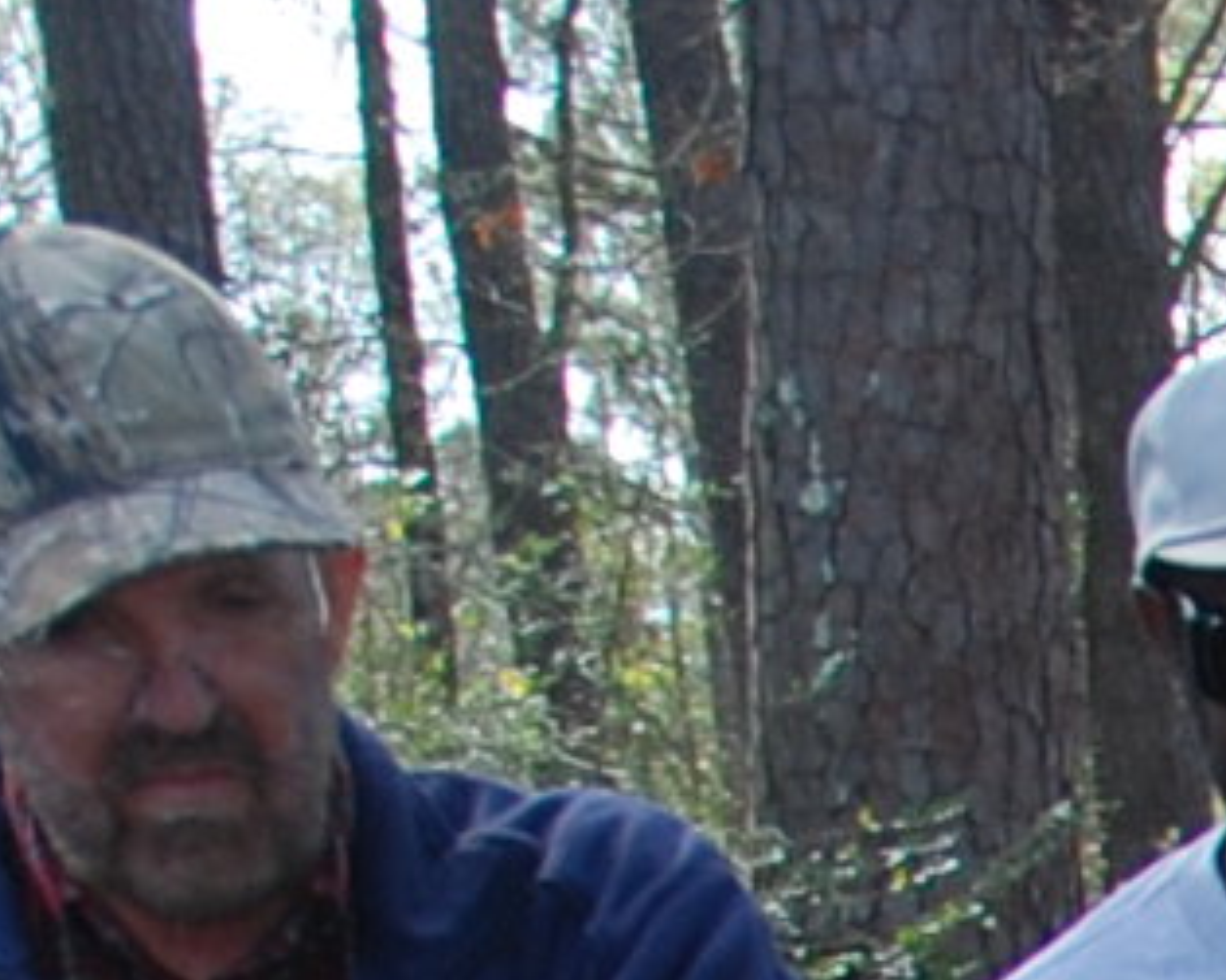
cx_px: 4443
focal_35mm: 234
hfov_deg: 6.9
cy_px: 3748
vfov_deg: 5.8
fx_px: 8488
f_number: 5.6
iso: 200
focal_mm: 18
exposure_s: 1/125
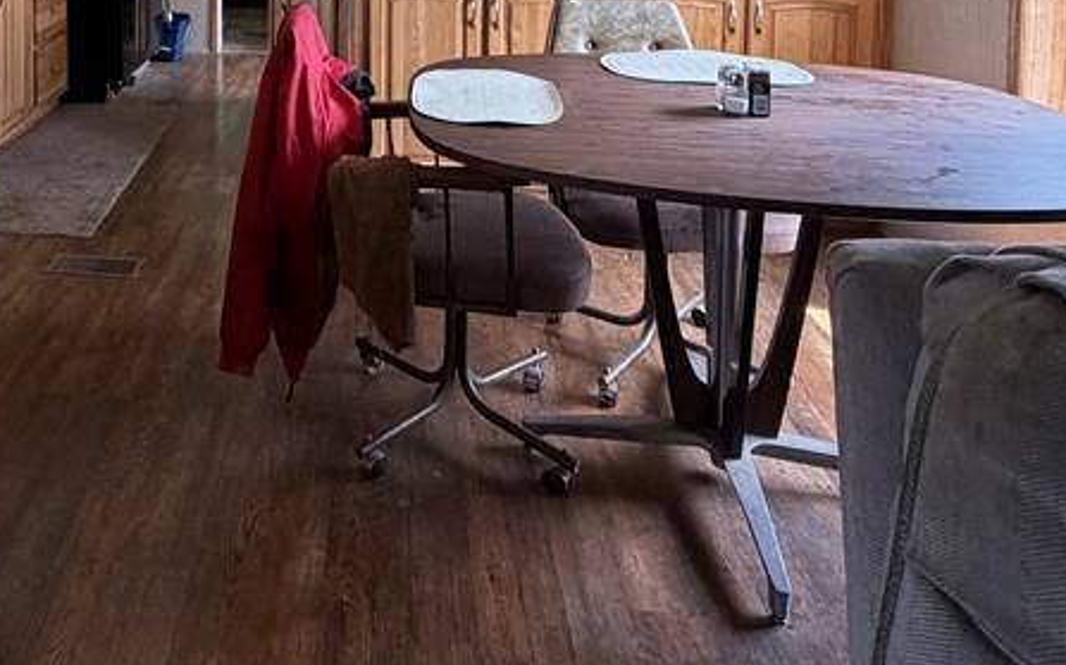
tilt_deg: -1.8
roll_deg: +0.4
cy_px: -112
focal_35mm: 34
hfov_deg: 53.5
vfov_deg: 31.7
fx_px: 987
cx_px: 238
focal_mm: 2.22
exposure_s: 1/121
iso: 320
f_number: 2.2
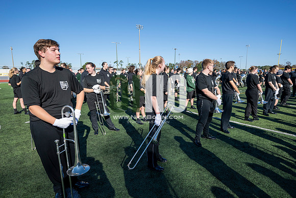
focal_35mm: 20
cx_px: 148
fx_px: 164
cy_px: 99
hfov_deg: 84.0
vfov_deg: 62.0
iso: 320
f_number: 5
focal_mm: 20
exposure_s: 1/2000
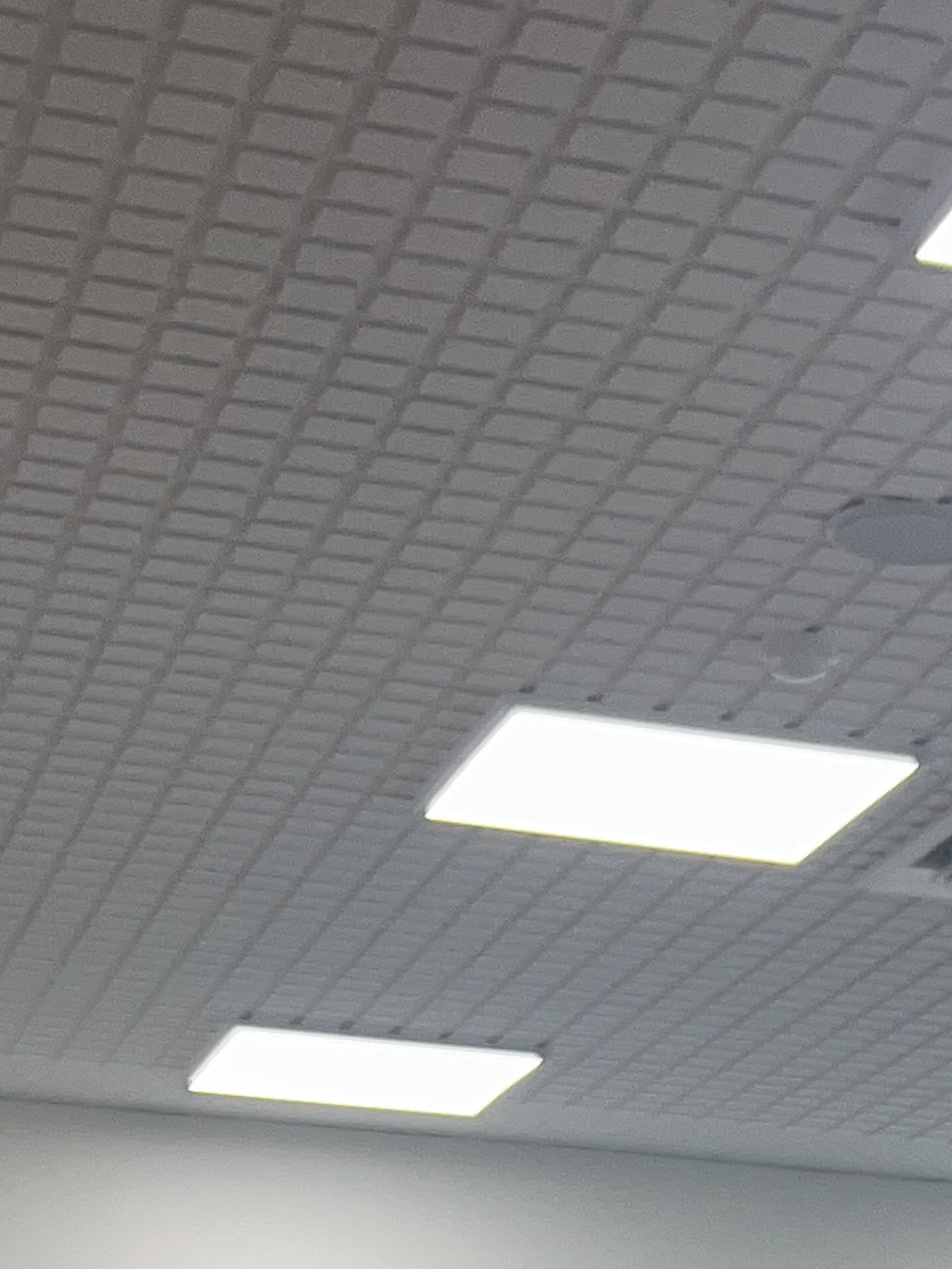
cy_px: 2598
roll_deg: -0.5
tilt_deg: -9.1
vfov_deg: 14.6
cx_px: 1028
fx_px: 4033
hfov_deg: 13.2
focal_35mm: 110
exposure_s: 1/120
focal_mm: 5.7
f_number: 1.5
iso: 64
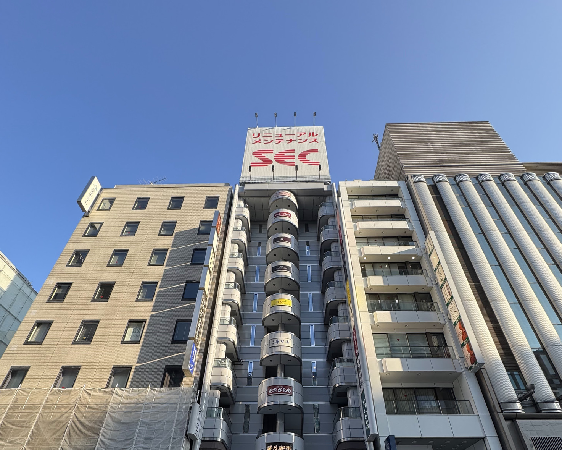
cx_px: 283
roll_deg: +0.3
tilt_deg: +30.0
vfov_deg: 63.9
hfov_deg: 83.3
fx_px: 316
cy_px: 367
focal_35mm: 19
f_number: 2.2
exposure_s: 1/453
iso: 40
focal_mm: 2.22
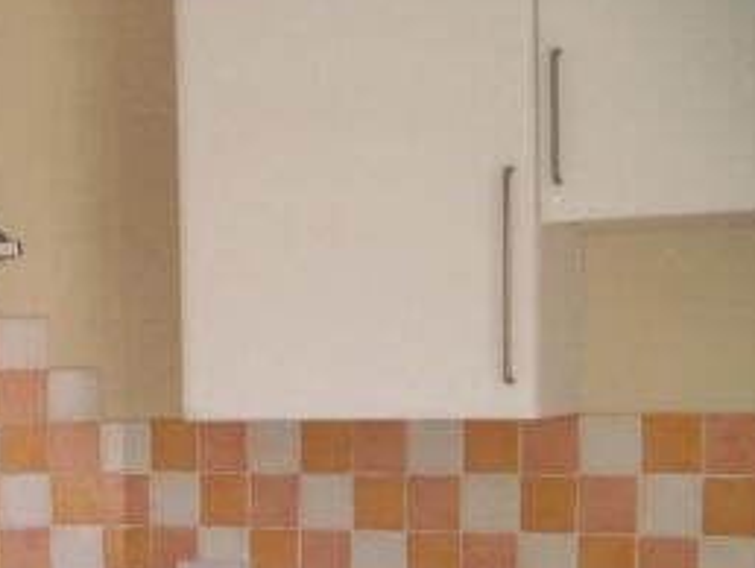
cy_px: 608
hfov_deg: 23.3
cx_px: -57
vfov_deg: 18.1
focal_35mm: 79
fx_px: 1725
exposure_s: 1/125
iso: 312
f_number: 2.8
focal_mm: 5.8
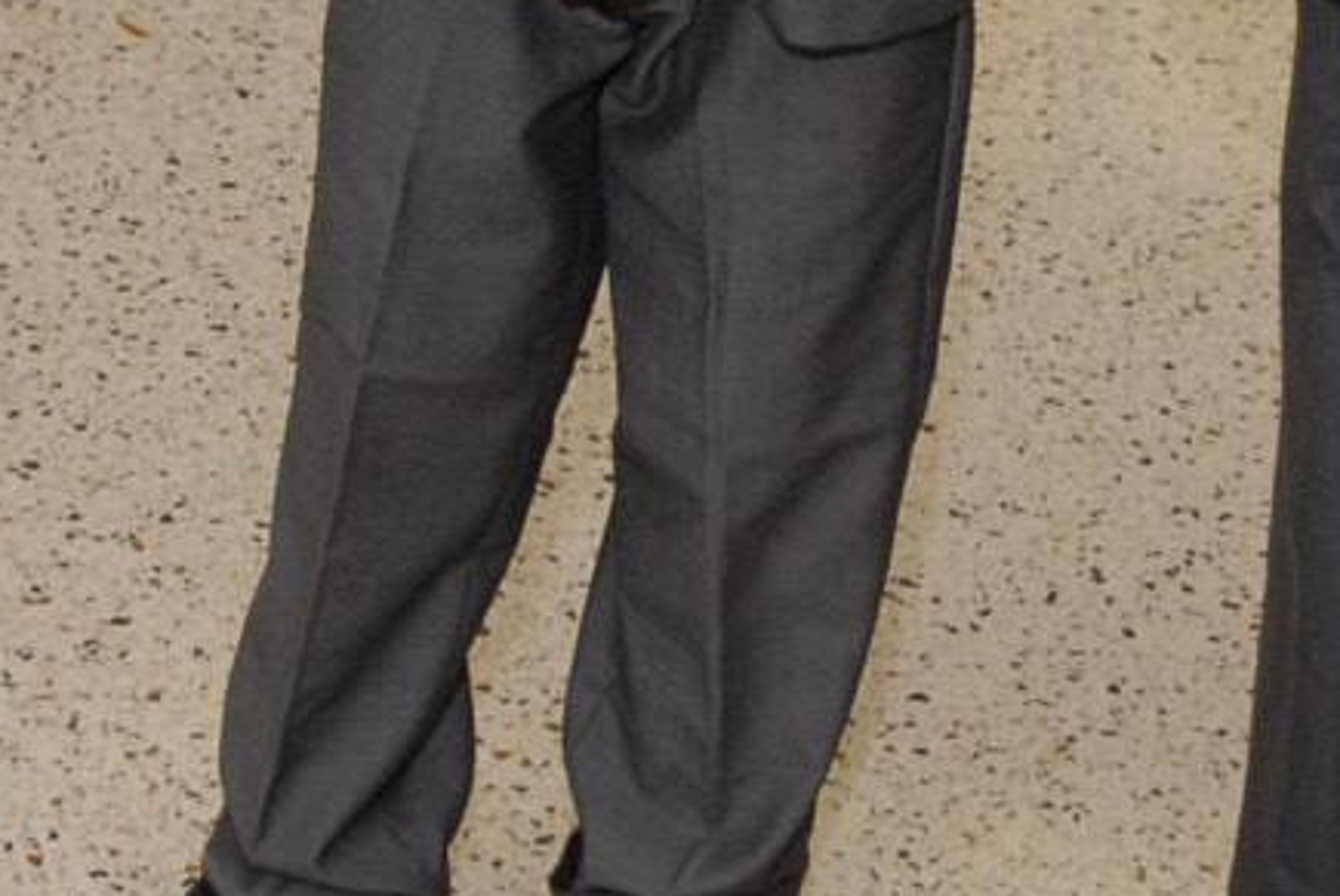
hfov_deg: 16.0
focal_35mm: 127
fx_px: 4732
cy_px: -525
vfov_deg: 10.4
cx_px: 1146
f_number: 9
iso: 500
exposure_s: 1/80
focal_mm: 18
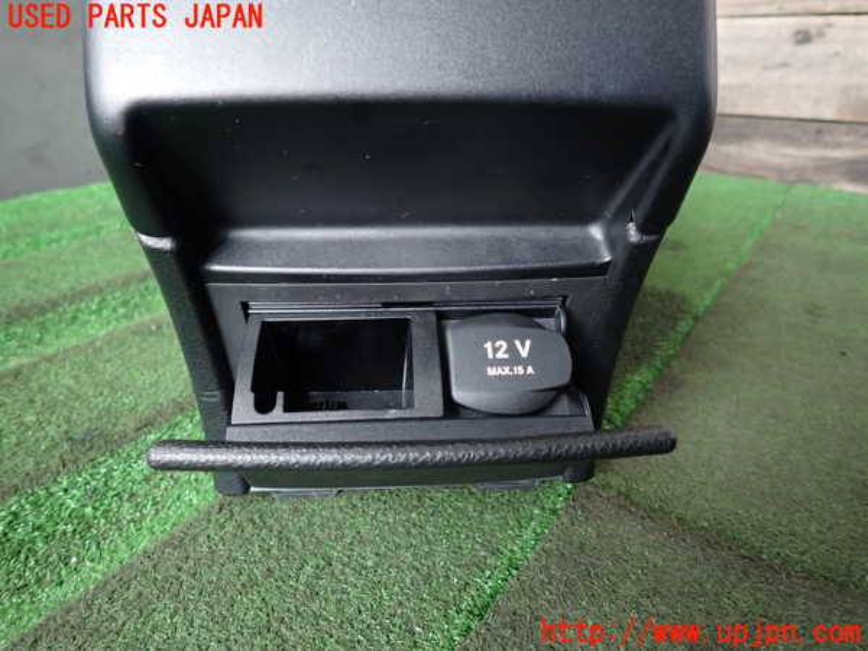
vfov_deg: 54.9
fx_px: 627
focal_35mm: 25
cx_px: 434
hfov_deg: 69.4
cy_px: 326
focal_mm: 4.5
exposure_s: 1/30
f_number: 2
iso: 320
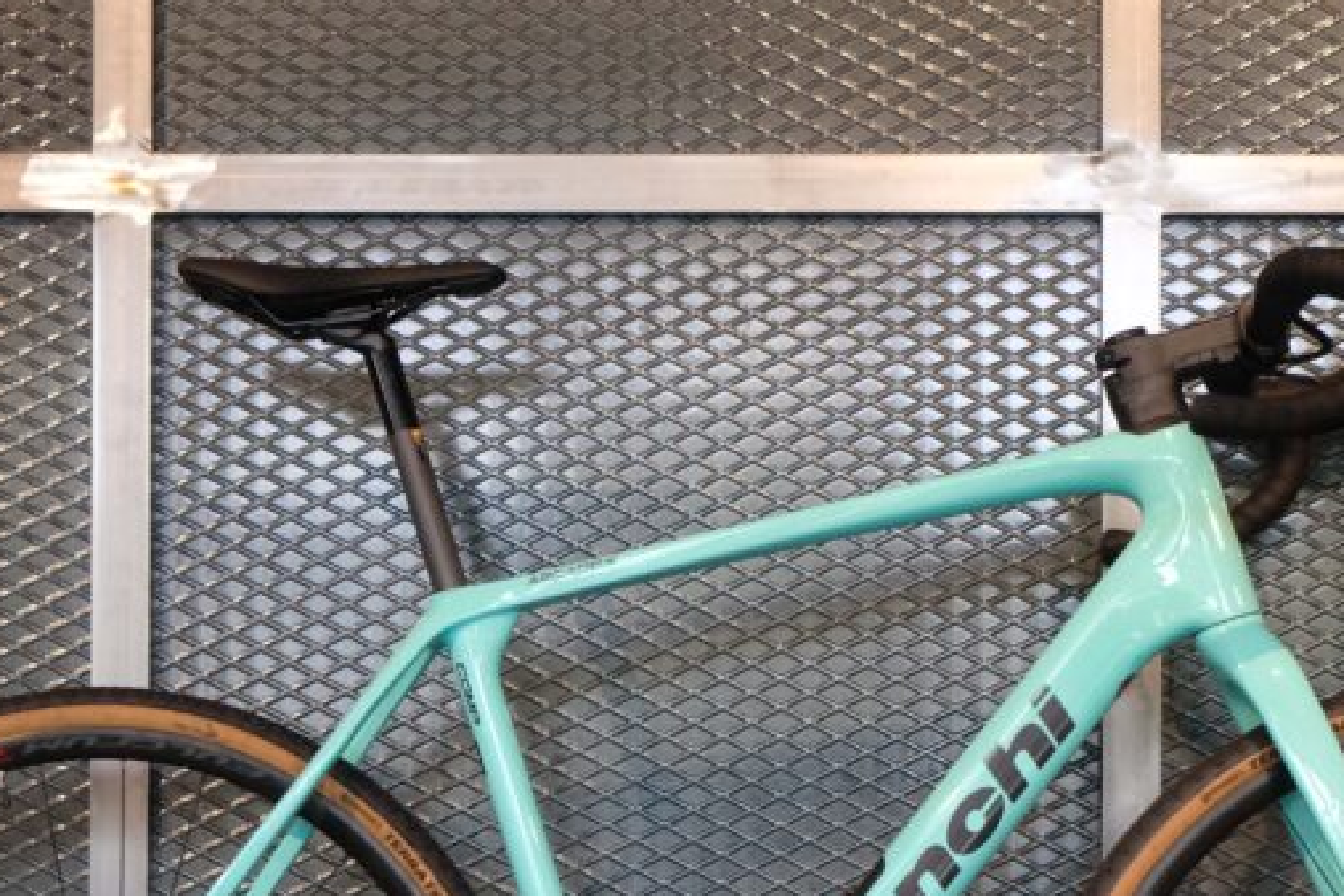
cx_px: 771
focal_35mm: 99
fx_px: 3696
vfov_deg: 13.7
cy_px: 852
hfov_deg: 20.6
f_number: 4.5
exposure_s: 1/52
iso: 2000
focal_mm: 32.9
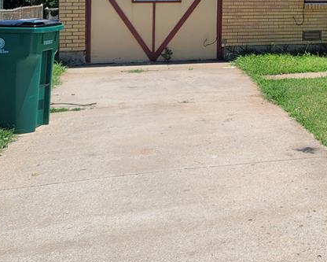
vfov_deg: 23.9
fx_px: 581
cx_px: 332
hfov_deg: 29.3
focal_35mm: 60
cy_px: -18
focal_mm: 7
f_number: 1.8
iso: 20
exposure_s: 1/992
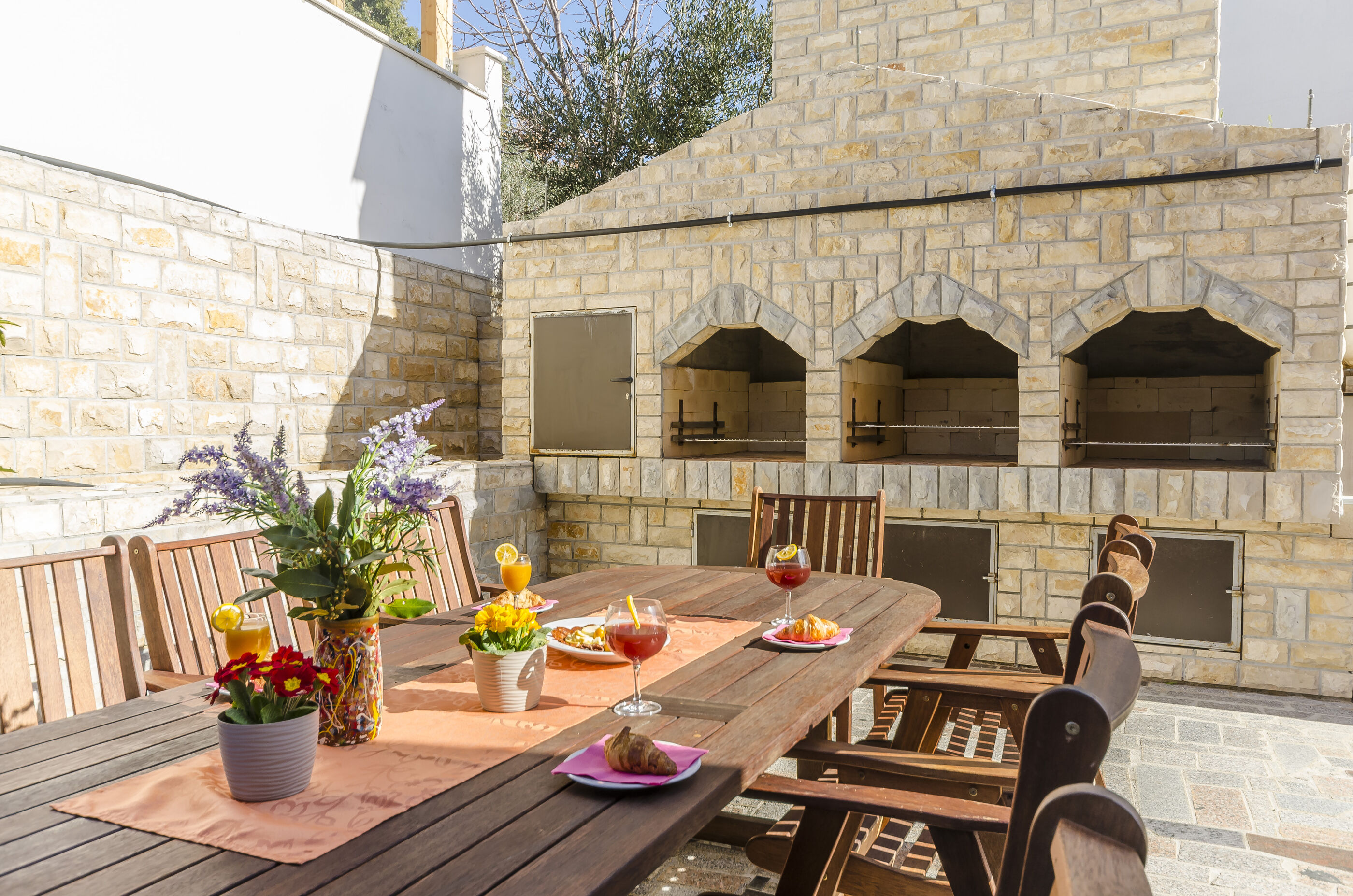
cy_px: 448
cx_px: 676
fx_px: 1013
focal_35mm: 27
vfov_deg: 47.7
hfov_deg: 67.5
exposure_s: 1/100
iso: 100
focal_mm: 18
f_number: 9
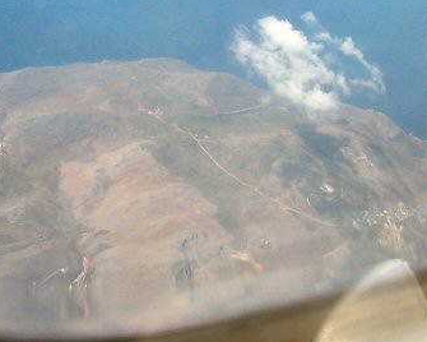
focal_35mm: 69
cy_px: 54
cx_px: 117
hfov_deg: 27.2
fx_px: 872
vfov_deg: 21.8
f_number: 4.5
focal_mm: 5.6
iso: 100
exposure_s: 1/428
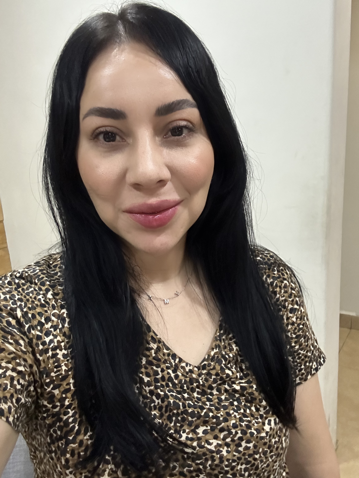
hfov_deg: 46.8
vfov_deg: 60.0
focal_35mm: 30
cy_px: 239
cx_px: 180
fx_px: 415
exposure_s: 1/30
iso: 500
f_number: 1.9
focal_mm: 2.69
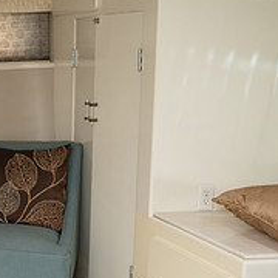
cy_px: 163
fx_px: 654
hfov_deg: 19.6
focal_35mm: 72
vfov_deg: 24.0
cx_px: -181
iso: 250
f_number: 1.4
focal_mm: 24
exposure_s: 1/1000
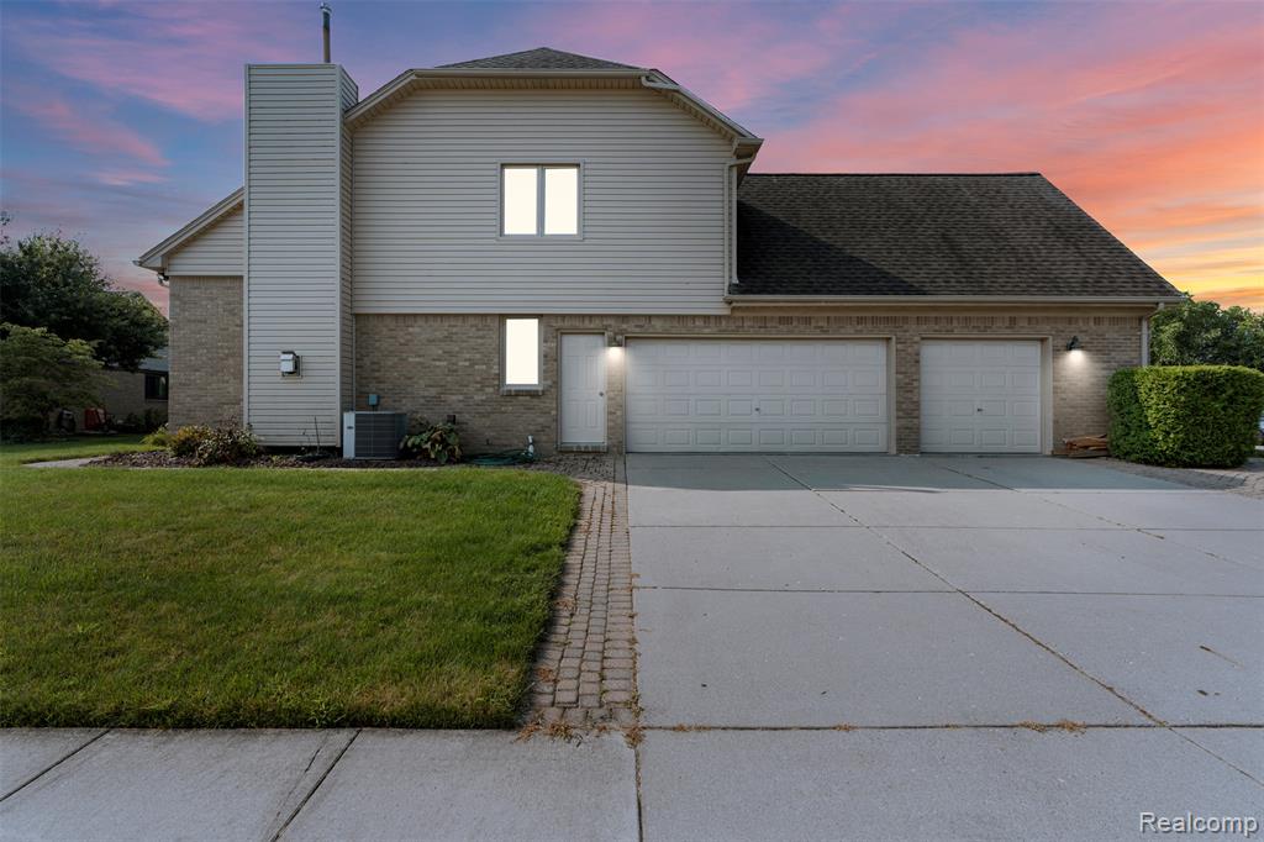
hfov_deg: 93.3
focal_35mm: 17
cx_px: 632
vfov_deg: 70.4
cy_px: 421
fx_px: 597
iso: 100
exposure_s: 1/50
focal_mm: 17
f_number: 8
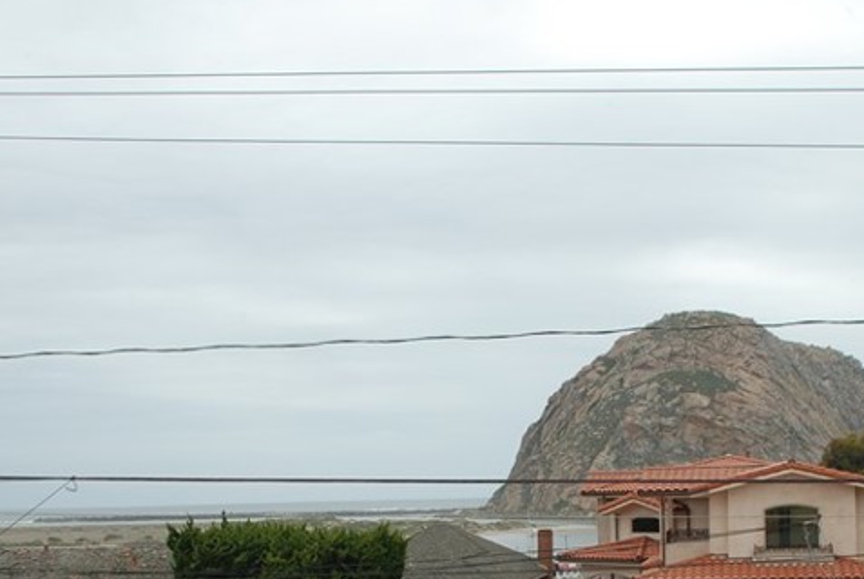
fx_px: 1395
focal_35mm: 58
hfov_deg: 34.3
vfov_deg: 22.8
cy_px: 540
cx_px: 536
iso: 100
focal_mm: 18
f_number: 7.1
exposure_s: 1/200
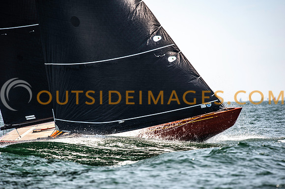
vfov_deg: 4.6
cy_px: 94
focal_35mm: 300
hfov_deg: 6.9
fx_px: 2374
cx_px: 142
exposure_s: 1/640
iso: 250
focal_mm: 300
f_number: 5
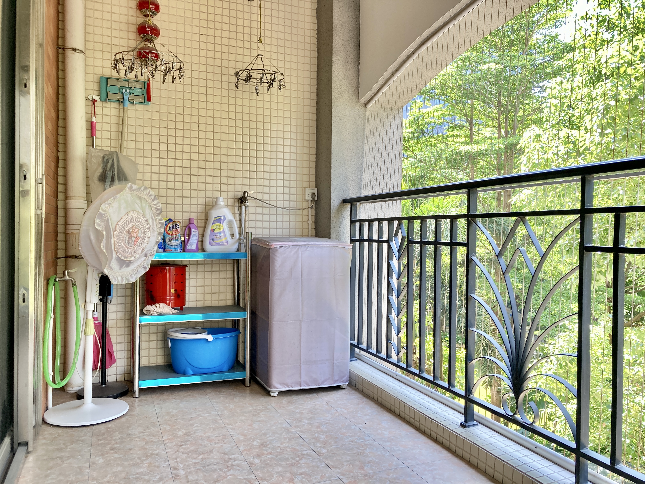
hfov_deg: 63.4
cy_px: 242
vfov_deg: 49.7
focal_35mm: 28
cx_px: 322
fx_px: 522
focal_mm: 3.99
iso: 64
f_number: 1.8
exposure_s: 1/100
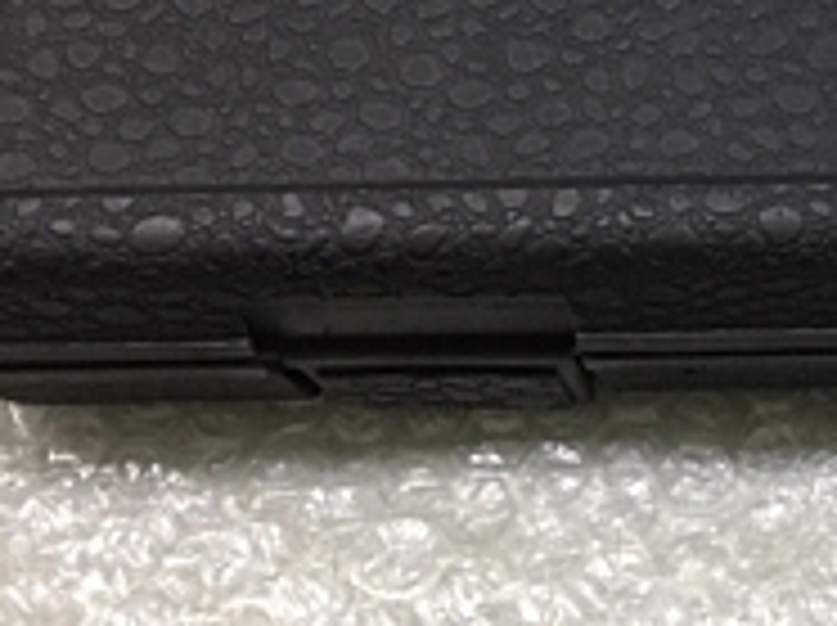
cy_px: -144
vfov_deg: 14.3
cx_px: 1152
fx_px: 2415
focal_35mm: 100
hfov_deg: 18.1
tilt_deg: -57.0
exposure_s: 1/60
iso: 32
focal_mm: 4.15
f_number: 2.2
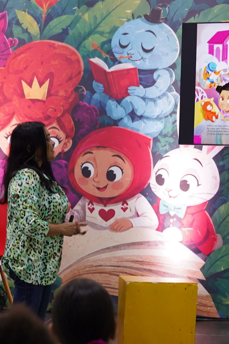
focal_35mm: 129
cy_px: 130
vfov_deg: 15.9
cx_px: 178
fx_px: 1231
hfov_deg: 10.6
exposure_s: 1/50
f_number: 3.5
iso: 250
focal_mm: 45
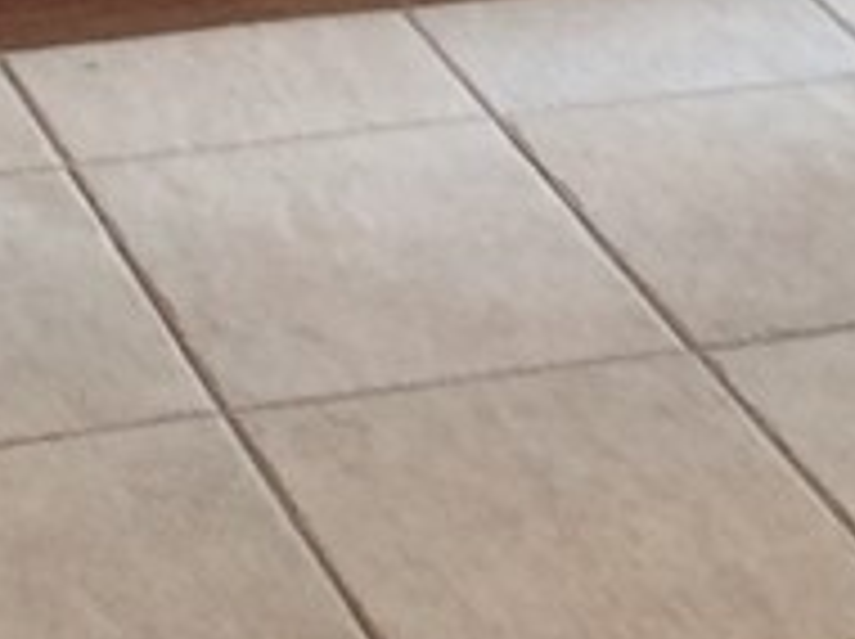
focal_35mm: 173
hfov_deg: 11.4
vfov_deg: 7.8
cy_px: -1053
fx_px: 4268
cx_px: 90
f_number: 2.4
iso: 50
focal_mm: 3.3
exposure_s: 1/24
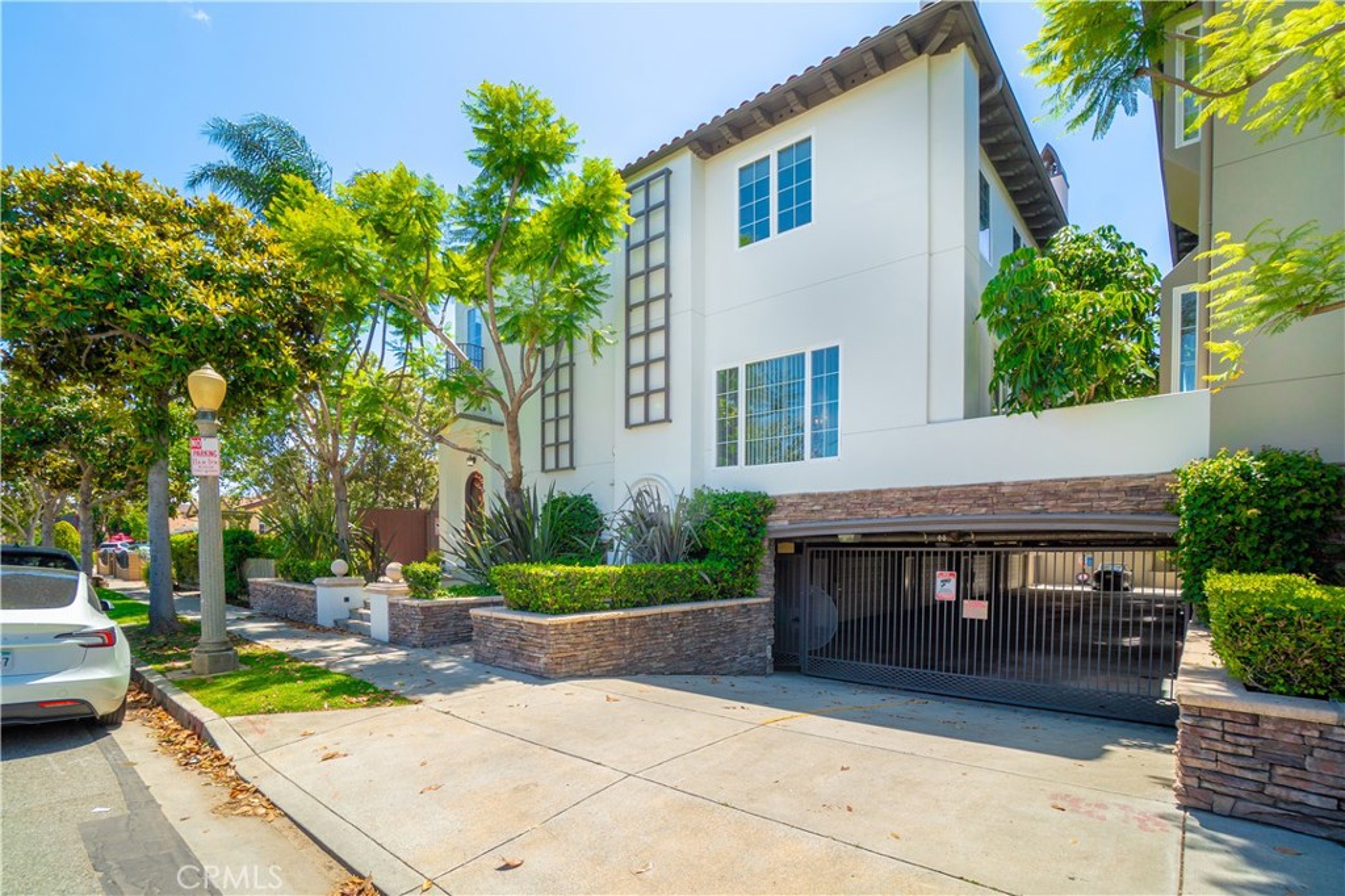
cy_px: 448
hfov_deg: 100.4
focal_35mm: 15
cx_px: 672
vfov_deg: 77.3
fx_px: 560
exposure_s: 1/250
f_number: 7.1
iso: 100
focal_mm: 10
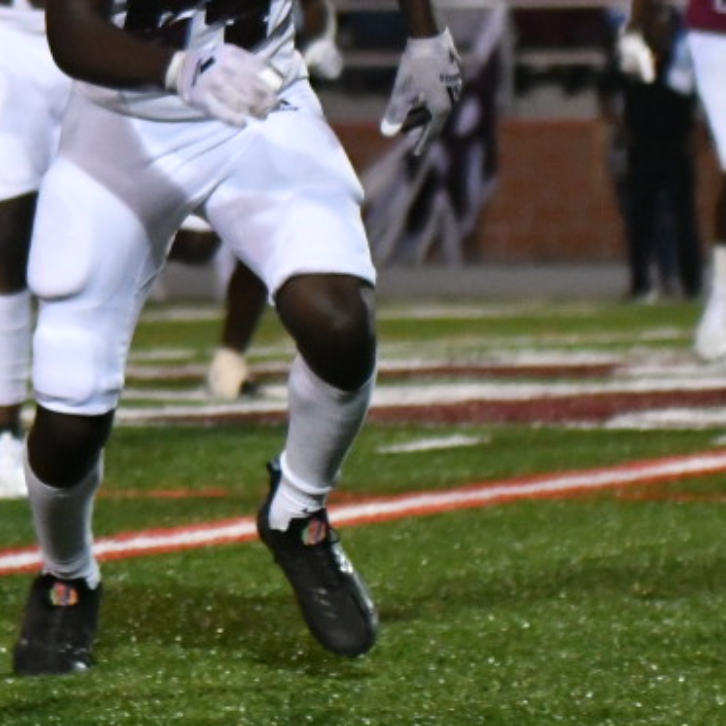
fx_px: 9207
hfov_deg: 4.5
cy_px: 21
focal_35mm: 388
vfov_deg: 4.5
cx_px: -710
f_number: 2.8
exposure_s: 1/640
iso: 4000
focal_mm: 70
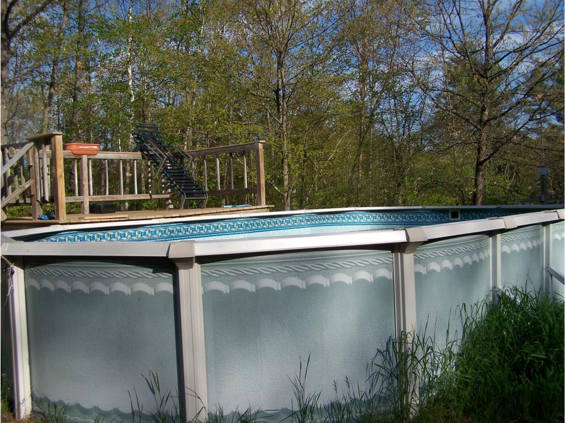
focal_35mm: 38
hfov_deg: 49.0
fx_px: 620
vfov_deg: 37.7
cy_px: 212
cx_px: 282
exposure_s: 1/1000
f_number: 4
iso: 80
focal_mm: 6.3
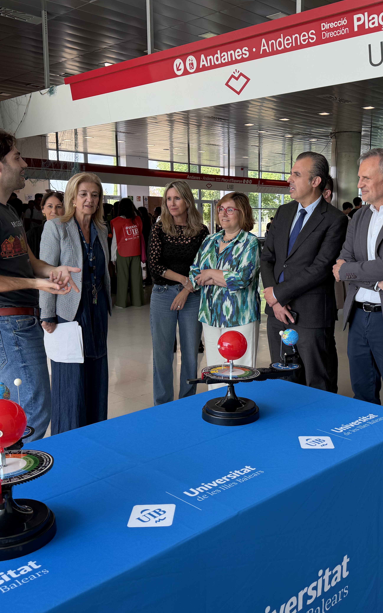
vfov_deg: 55.3
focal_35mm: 35
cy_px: 308
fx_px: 585
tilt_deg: -9.3
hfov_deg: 36.0
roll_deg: -0.6
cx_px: 251
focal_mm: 6.76
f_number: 1.78
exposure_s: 1/265
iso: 64
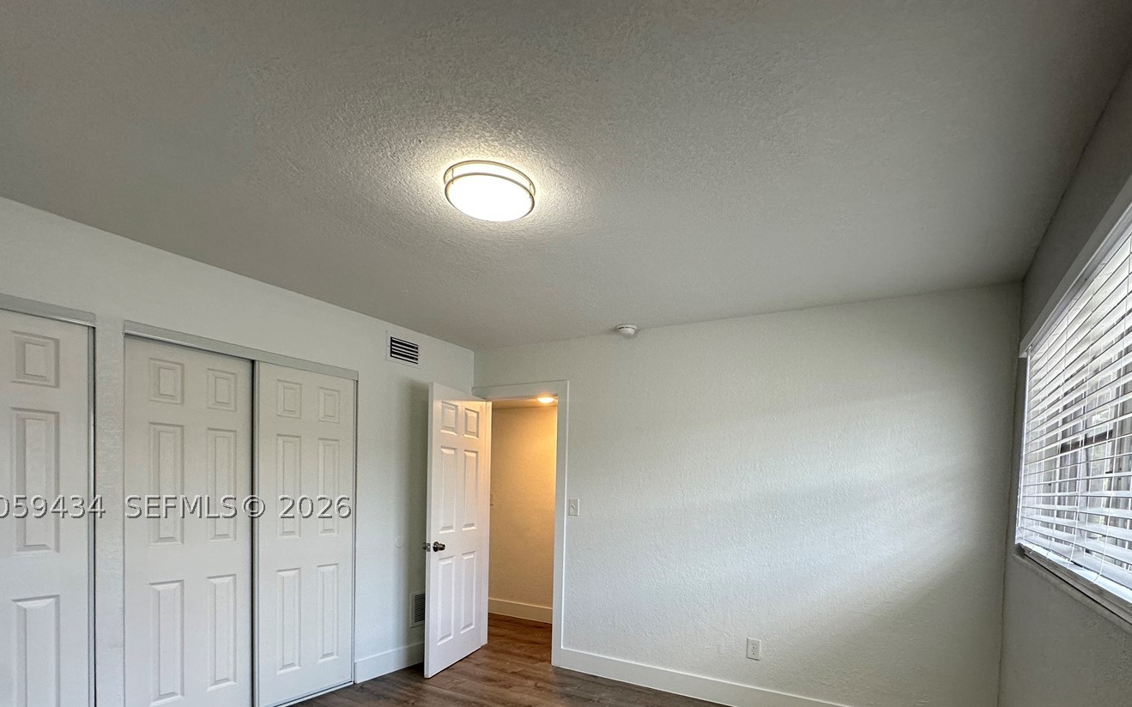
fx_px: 555
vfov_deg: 62.2
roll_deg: -2.0
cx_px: 614
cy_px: 506
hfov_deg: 90.9
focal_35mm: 18
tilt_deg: -0.6
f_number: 2.2
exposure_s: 1/120
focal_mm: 2.22
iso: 160
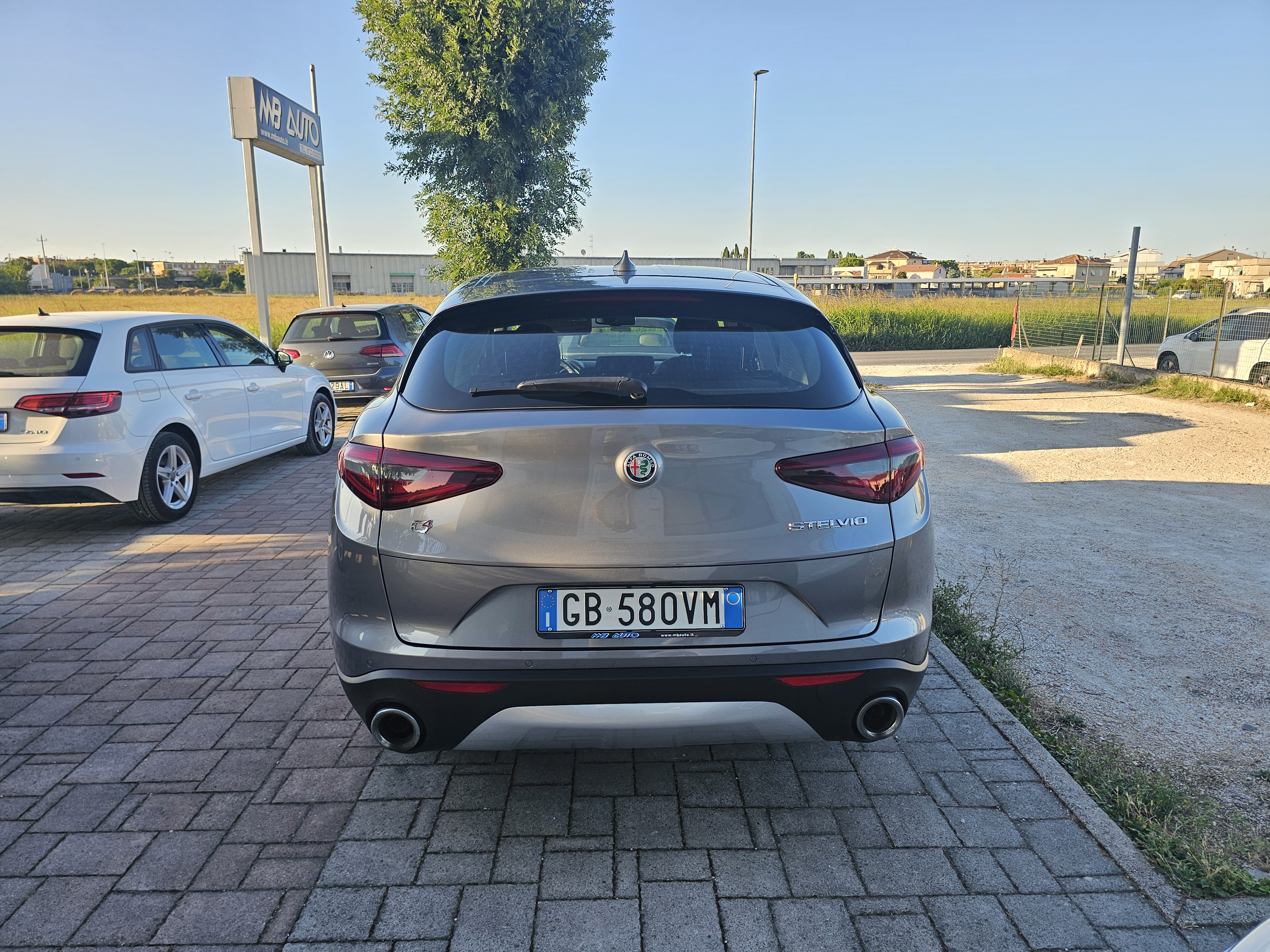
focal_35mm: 23
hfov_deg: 73.9
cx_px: 635
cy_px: 476
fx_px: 844
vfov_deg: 58.9
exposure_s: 1/233
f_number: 1.7
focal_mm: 6.3
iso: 16
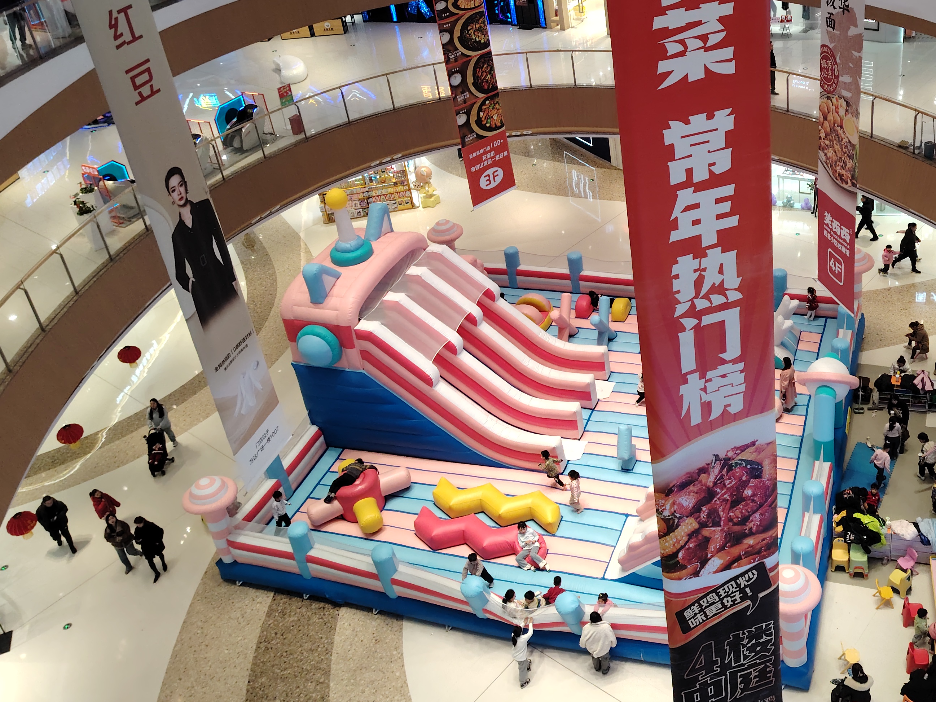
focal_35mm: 37
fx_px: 1000
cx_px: 638
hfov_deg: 49.1
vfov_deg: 38.2
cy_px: 231
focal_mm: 5.25
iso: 3138
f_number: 1.75
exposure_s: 1/400
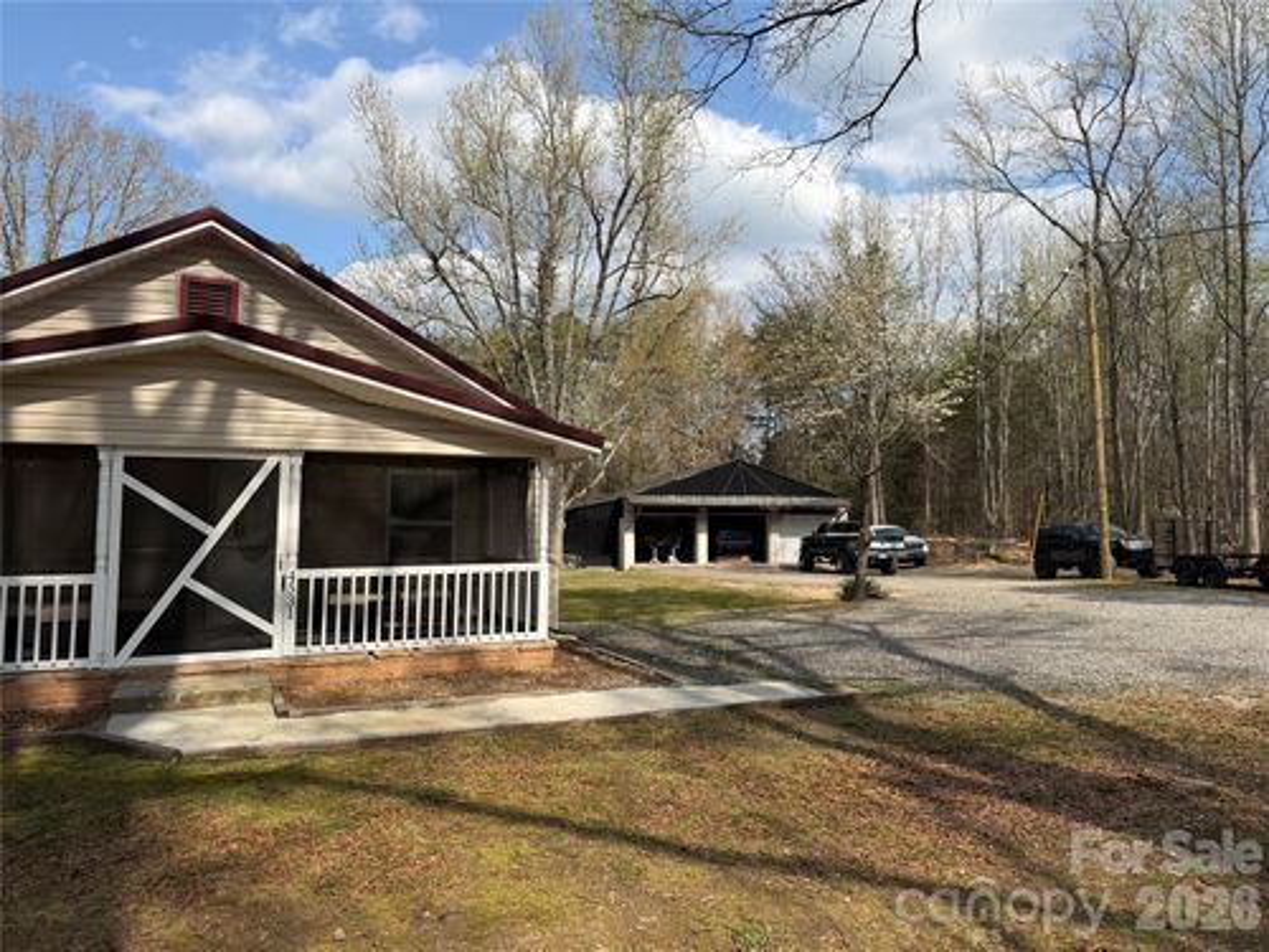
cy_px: 476
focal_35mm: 24
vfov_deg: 56.8
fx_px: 880
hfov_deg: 71.6
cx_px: 634
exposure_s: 1/4405
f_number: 1.78
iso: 80
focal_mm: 6.76
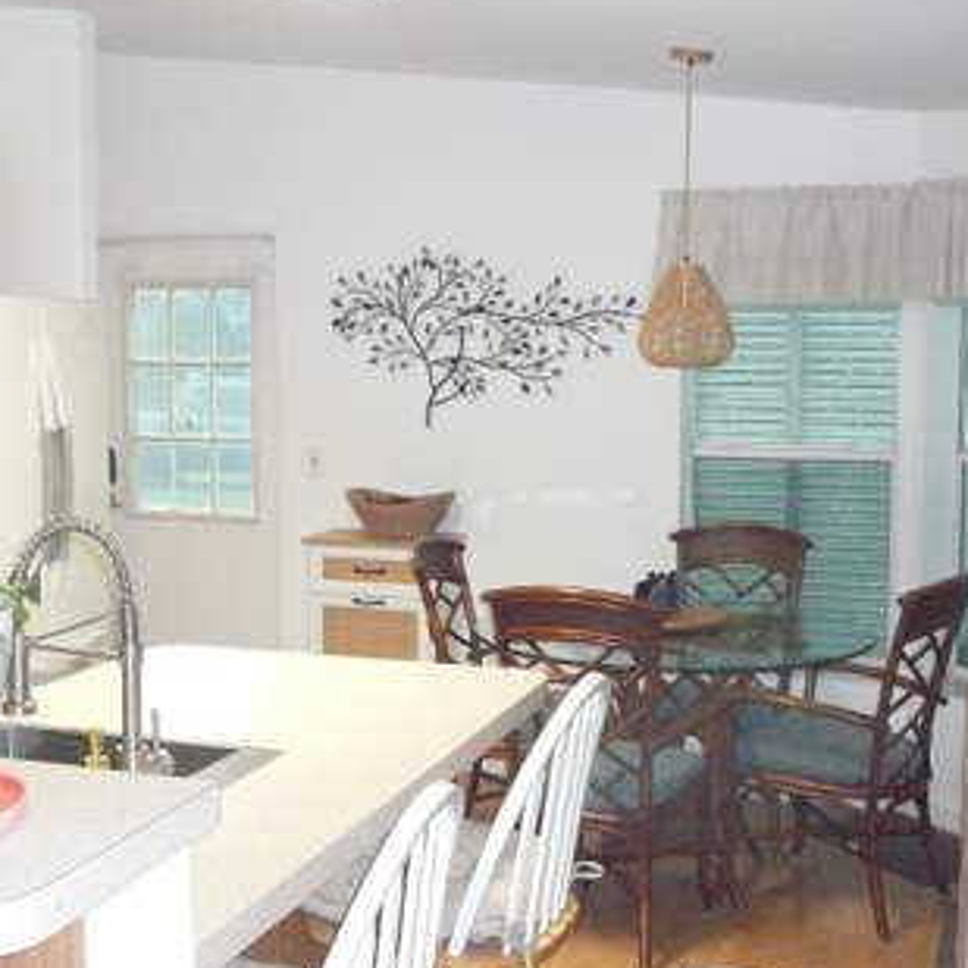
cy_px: 495
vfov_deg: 35.4
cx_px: 451
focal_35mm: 48
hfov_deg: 35.3
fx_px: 1519
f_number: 2.8
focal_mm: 5.2
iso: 320
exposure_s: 1/30
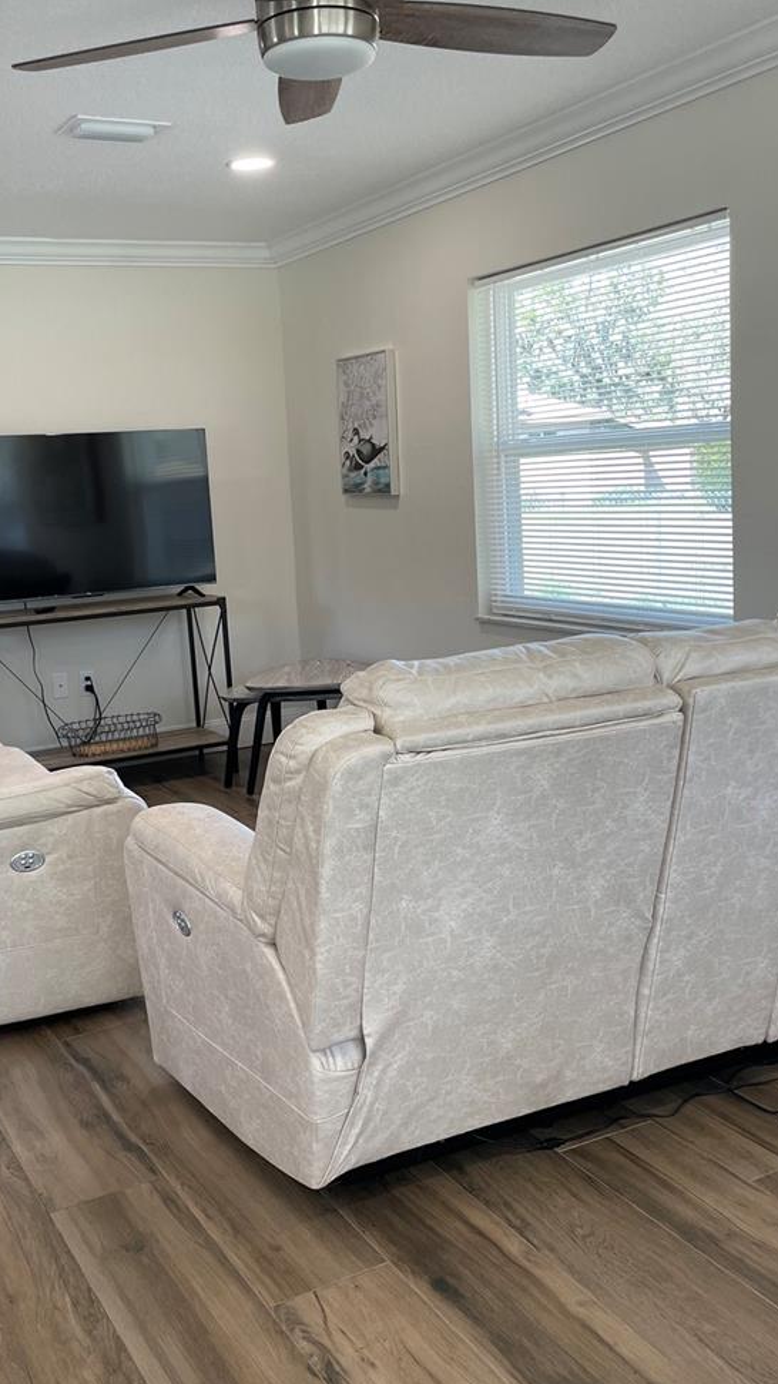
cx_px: 311
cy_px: 649
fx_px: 1284
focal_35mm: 35
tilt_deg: -8.1
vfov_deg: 56.6
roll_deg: +3.9
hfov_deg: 33.6
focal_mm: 4.2
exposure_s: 1/120
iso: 80
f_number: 1.6
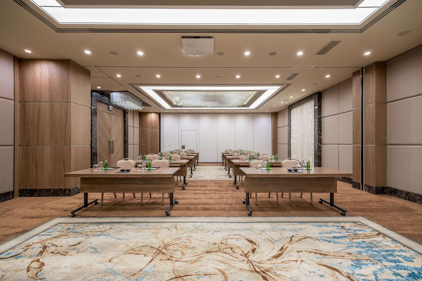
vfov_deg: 77.3
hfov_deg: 100.4
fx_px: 176
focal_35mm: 15
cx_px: 211
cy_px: 140
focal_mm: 9.9
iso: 160
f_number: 5.6
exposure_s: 1/3
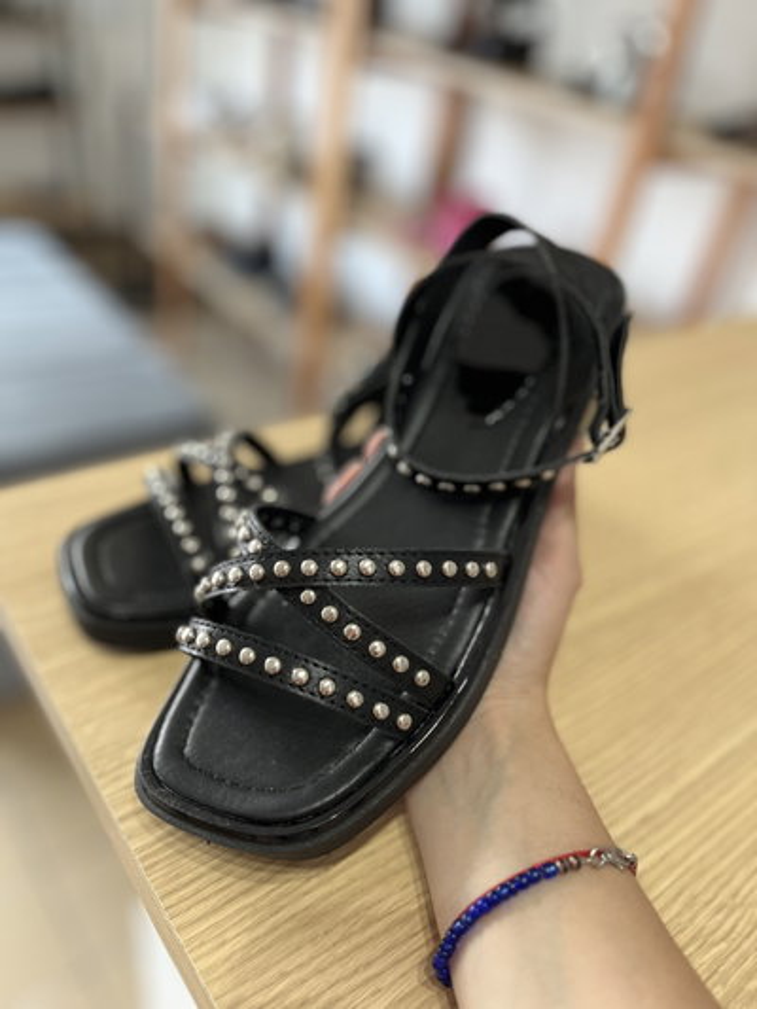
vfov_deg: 67.3
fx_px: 758
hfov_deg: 53.1
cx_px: 378
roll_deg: -9.3
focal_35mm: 26
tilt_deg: -35.1
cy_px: 504
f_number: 1.6
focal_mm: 5.1
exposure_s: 1/60
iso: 160
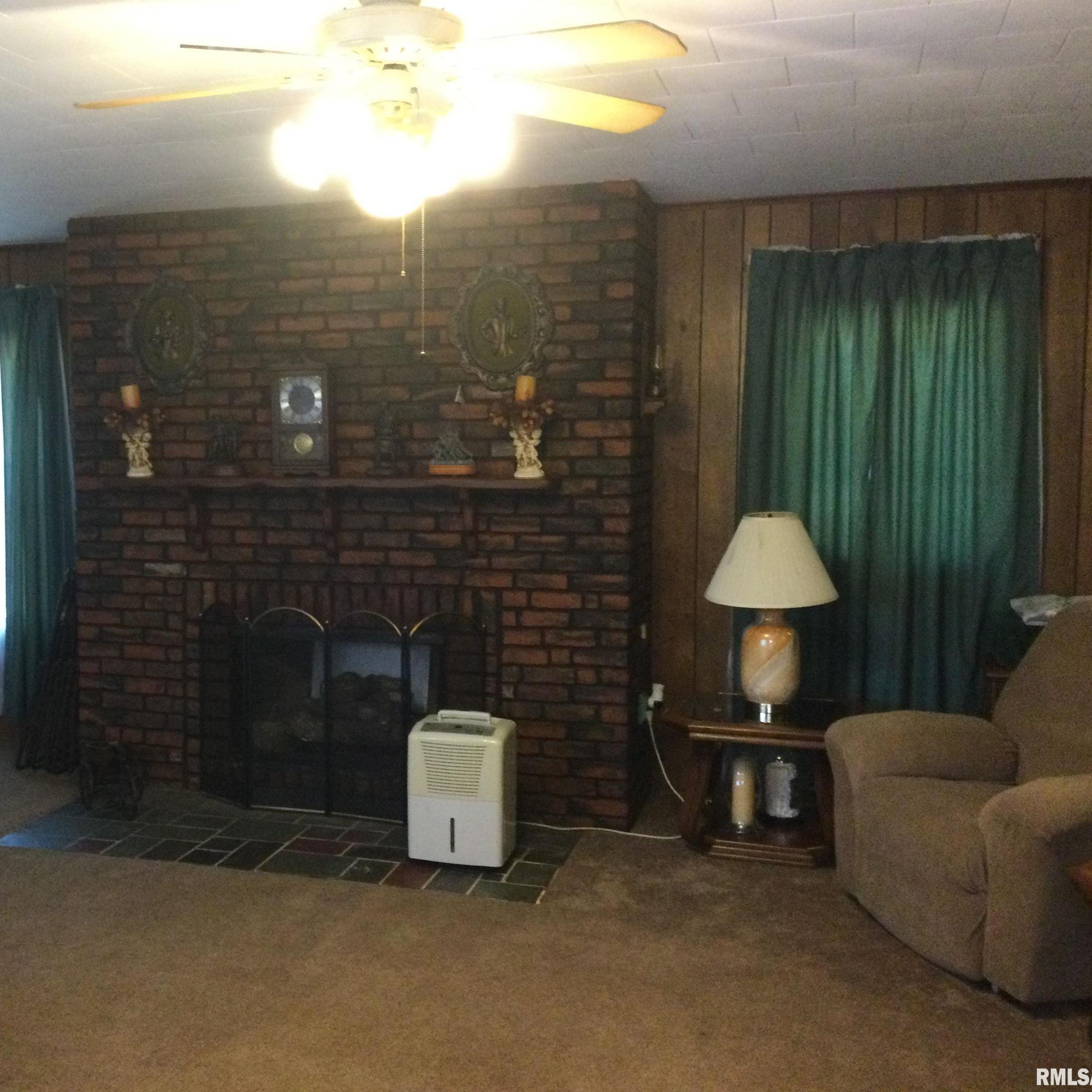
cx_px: 372
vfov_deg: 44.9
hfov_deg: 44.3
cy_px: 540
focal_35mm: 37
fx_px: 1321
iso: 250
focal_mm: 3.3
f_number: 2.4
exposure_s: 1/30
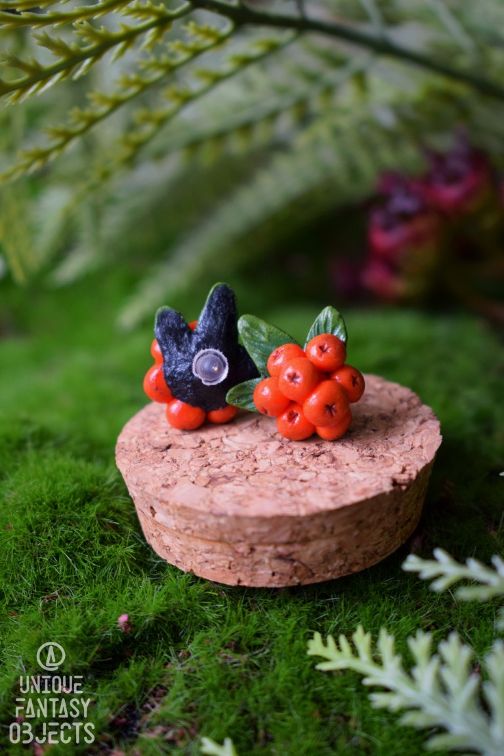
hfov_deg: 19.7
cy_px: 378
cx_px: 252
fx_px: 1449
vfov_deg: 29.2
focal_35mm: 69
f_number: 5.3
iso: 900
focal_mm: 46
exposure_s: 1/60
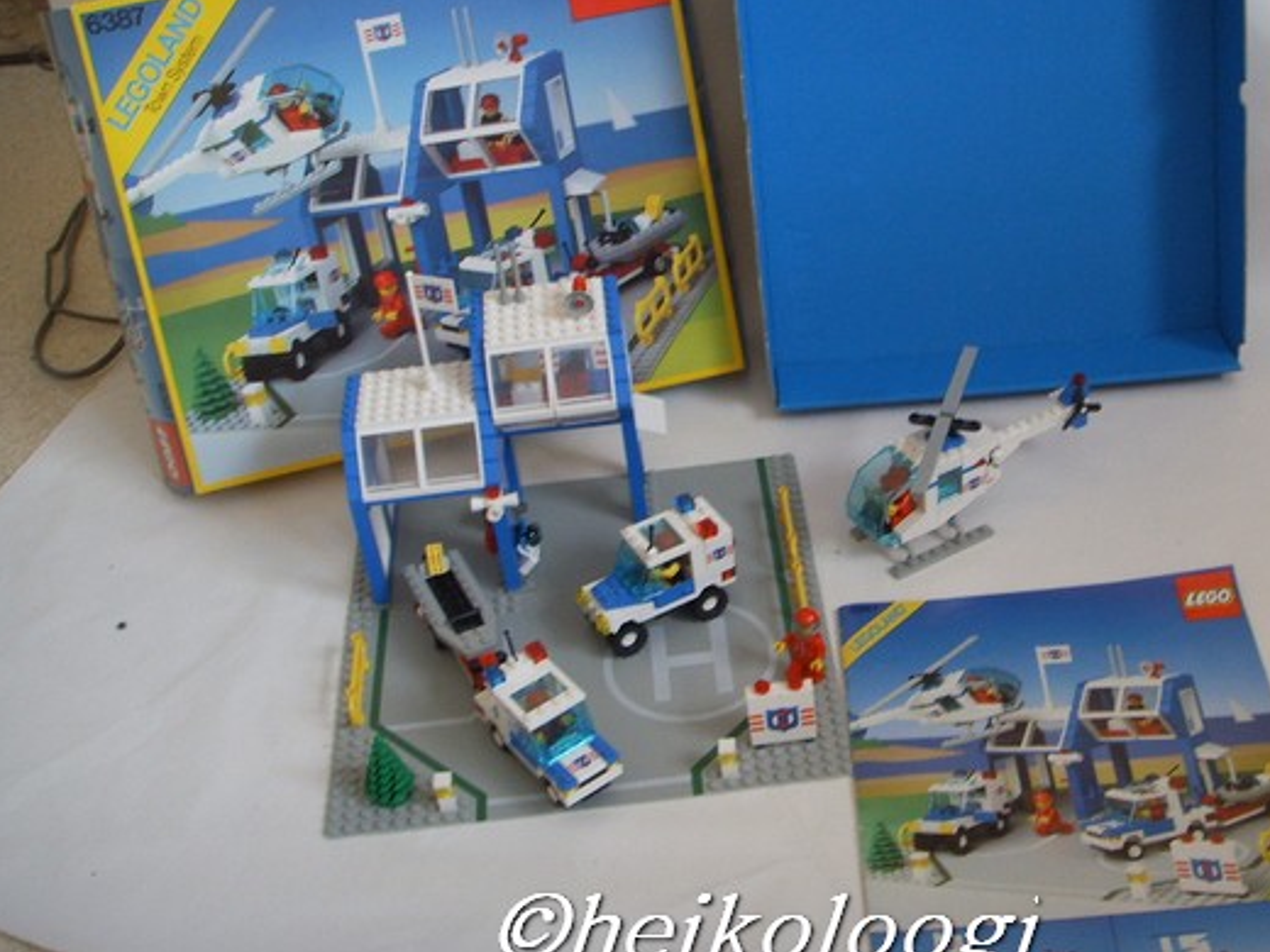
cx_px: 772
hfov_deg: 39.5
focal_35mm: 48
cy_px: 408
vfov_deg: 30.2
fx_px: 1761
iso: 100
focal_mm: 6.6
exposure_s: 1/45
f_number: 3.5
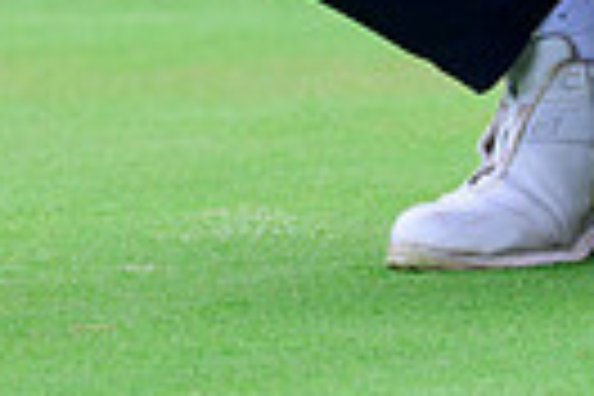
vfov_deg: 0.9
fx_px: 26612
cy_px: -285
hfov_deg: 1.3
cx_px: 815
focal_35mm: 1613
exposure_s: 1/1600
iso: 1250
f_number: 5.6
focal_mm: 270
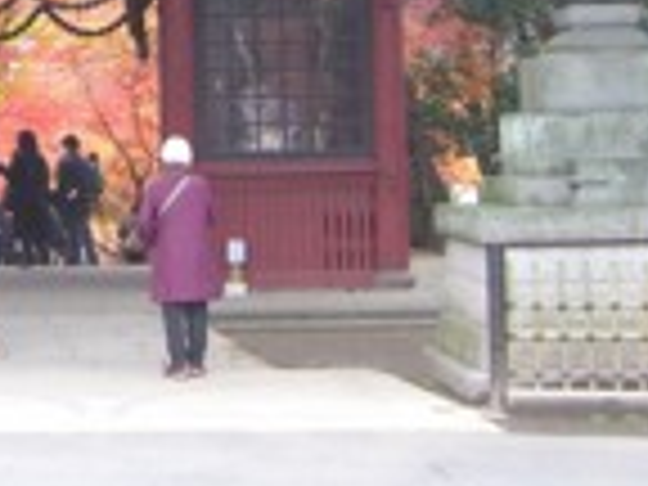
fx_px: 2228
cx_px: -18
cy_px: -104
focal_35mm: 119
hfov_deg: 16.2
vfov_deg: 12.2
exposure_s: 1/60
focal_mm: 7.9
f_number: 2.8
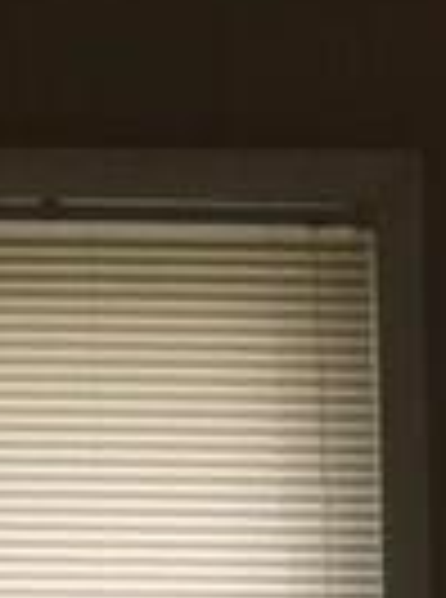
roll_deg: -0.3
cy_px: 976
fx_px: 2417
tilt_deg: -8.9
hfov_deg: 9.9
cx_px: 860
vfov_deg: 13.1
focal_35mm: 140
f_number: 2.2
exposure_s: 1/30
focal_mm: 4.15
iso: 100
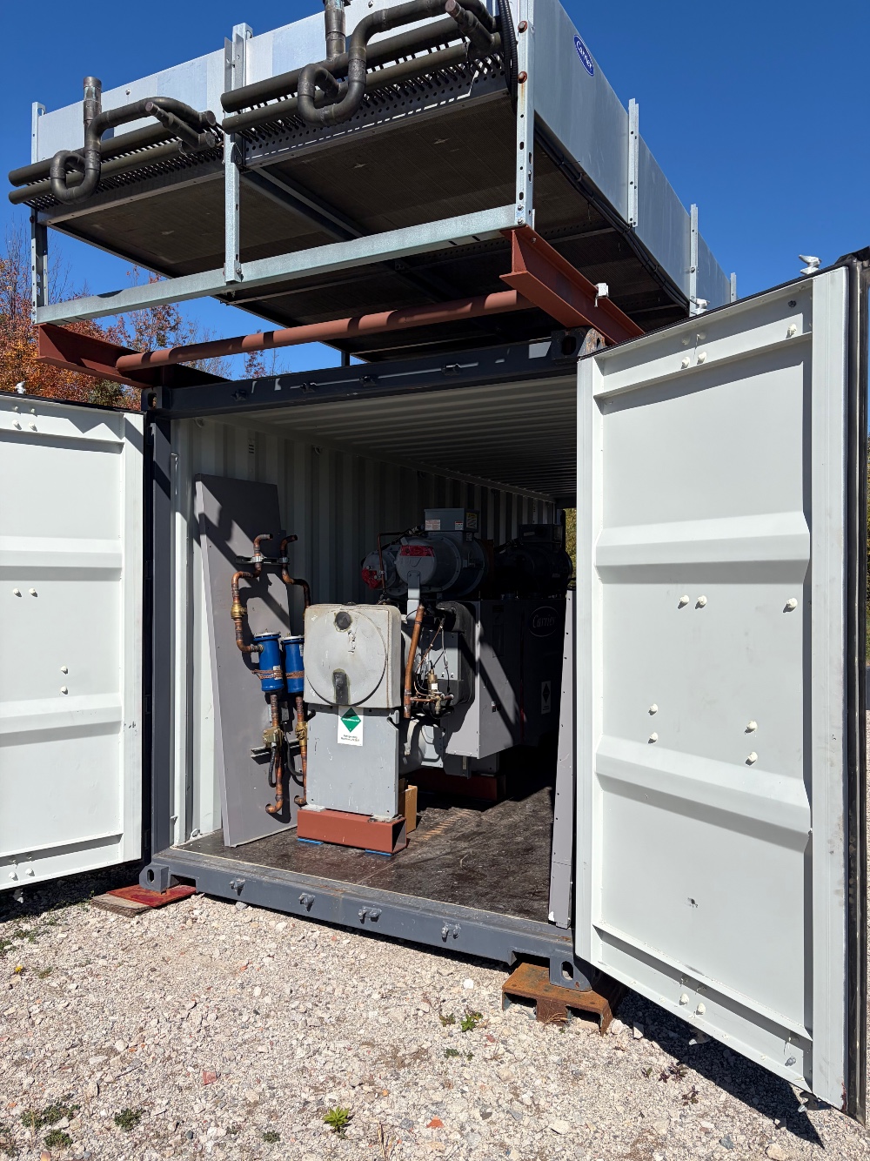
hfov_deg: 53.0
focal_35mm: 26
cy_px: 580
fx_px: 872
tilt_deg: +0.7
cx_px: 435
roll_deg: -0.2
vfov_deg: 67.3
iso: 64
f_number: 1.6
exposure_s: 1/6993
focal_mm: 5.96
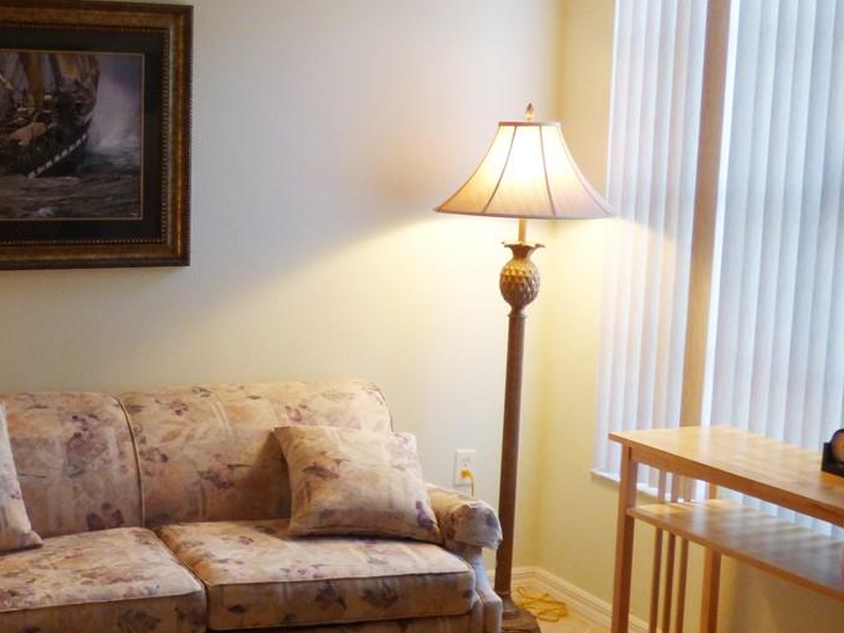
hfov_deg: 31.3
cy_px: 372
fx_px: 1487
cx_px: 259
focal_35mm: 61
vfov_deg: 24.0
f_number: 3.6
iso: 400
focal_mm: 7.37
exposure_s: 1/25
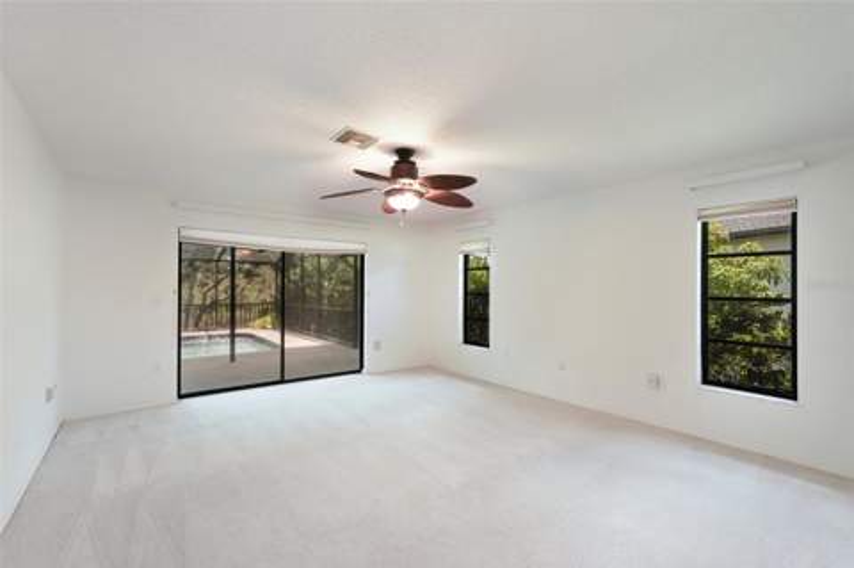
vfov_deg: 73.6
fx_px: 379
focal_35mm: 16
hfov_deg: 96.8
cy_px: 284
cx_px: 427
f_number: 8
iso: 400
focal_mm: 16
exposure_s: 1/20
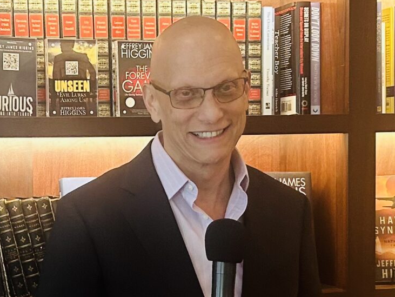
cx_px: 106
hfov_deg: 21.4
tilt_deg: -3.7
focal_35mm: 91
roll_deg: +1.1
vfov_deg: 16.1
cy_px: 245
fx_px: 1039
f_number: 1.5
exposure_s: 1/60
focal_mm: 5.7
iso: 250
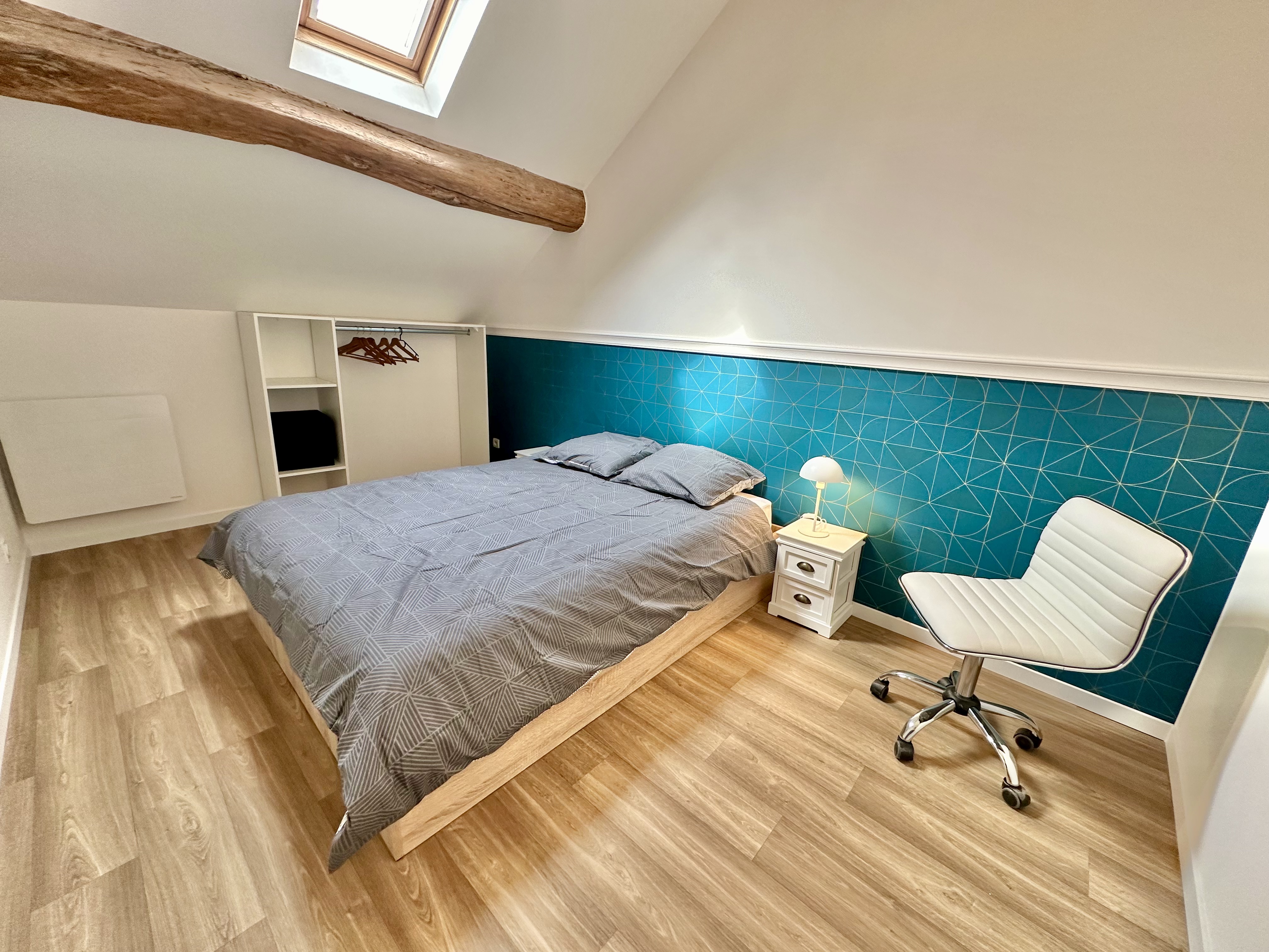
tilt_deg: -17.2
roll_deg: -2.4
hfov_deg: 102.1
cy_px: 476
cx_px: 634
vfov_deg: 85.7
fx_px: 513
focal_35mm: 14
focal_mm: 2.22
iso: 160
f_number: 2.2
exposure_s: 1/99
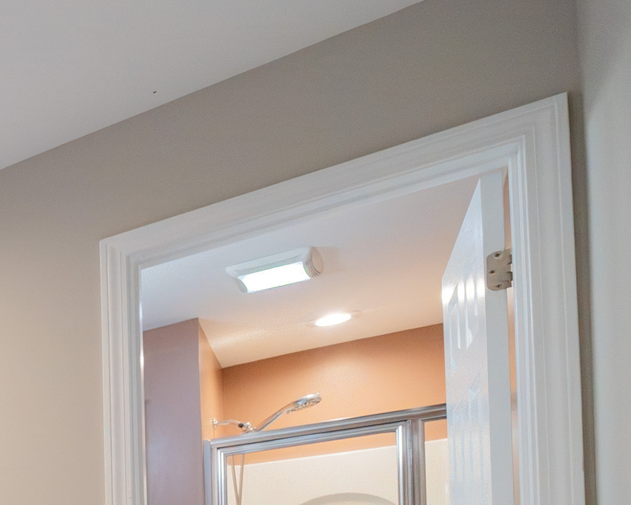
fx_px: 747
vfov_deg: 30.4
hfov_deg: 25.1
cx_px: -424
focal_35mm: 40
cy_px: 639
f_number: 8
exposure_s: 1/1000
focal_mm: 12
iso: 12800
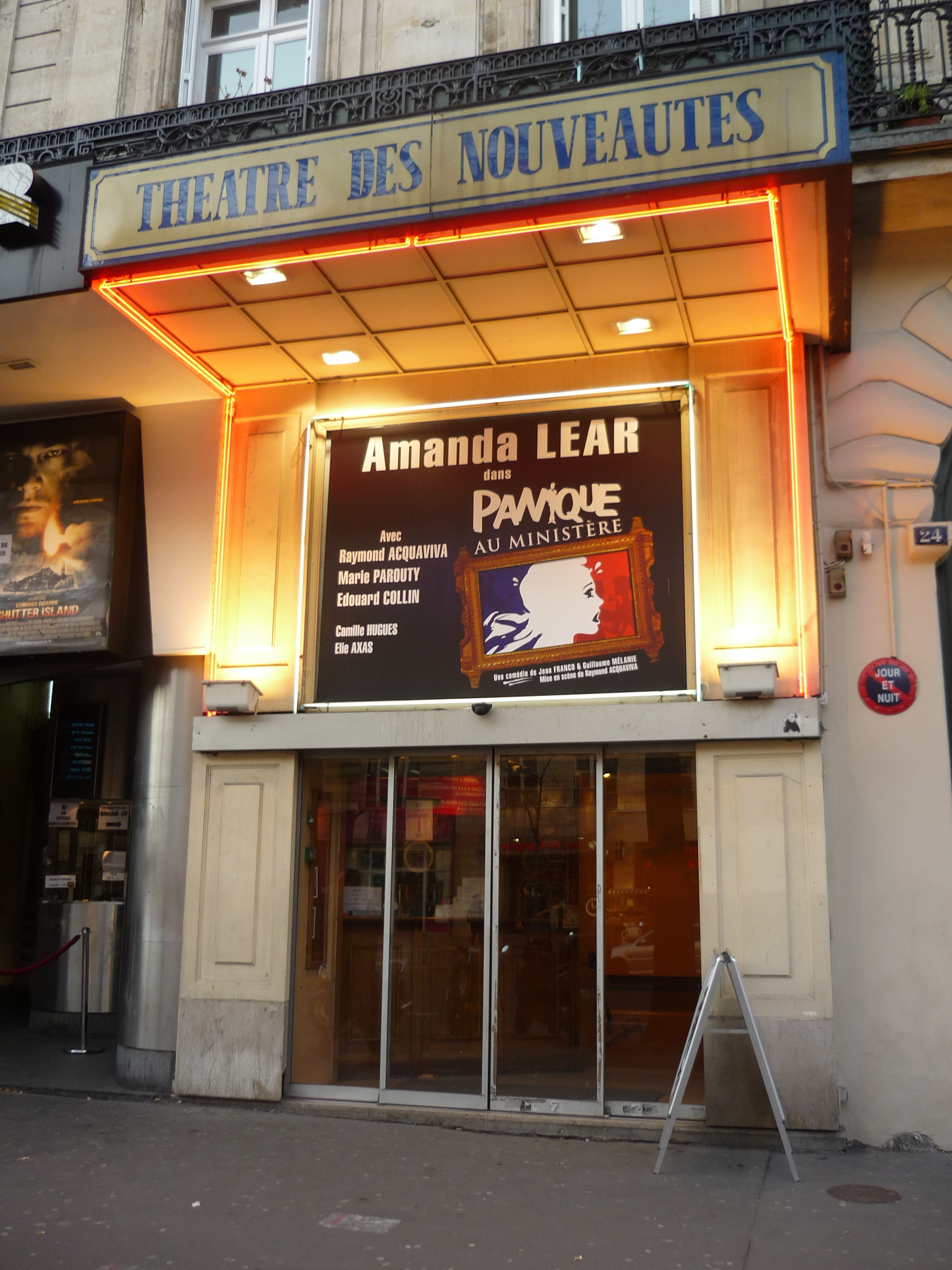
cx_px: 476
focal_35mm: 33
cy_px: 635
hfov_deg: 42.9
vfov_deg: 55.4
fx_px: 1210
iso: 100
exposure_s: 1/100
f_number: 2.8
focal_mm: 5.5
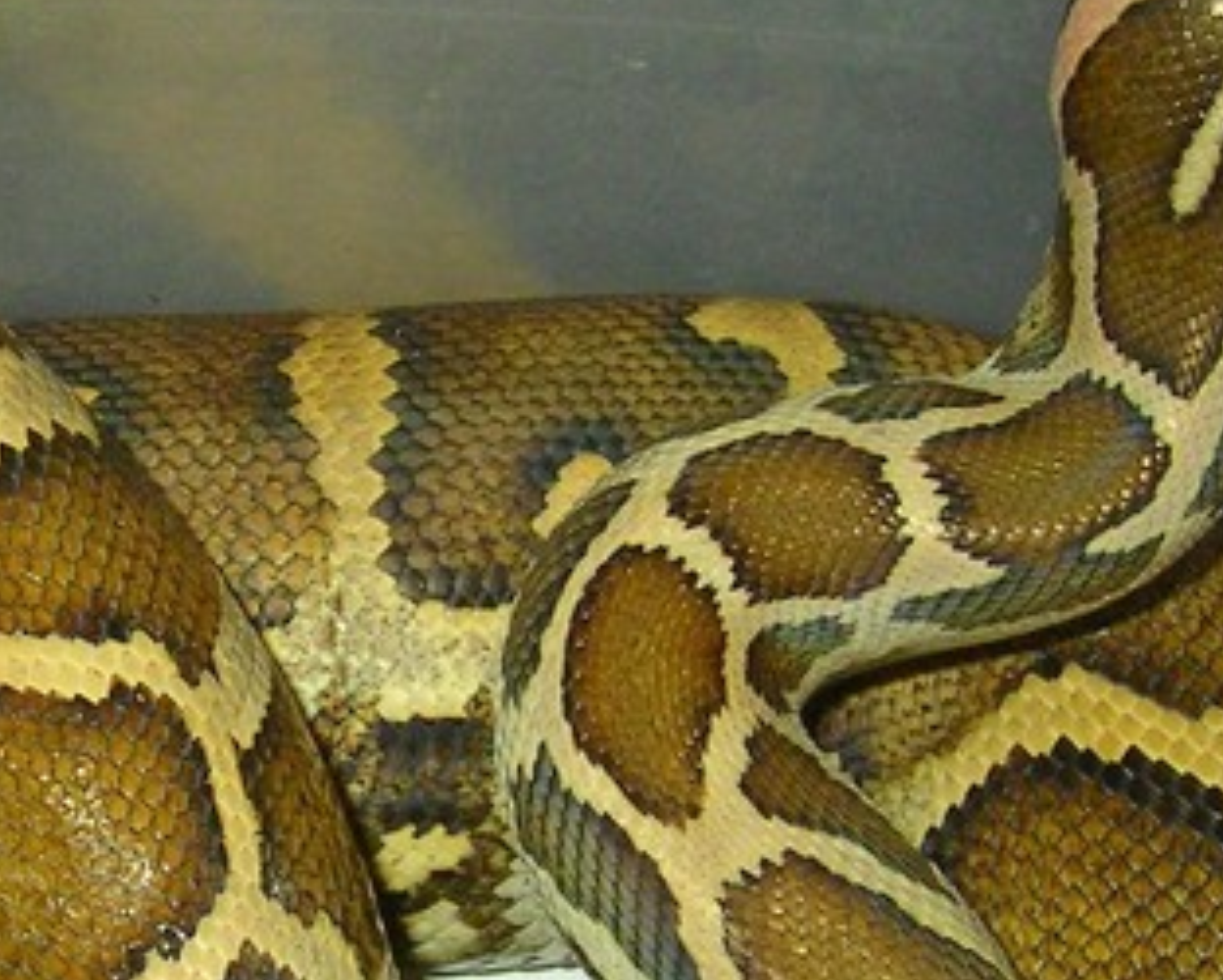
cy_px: 623
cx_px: 106
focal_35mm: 90
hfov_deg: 20.8
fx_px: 3260
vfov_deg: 17.1
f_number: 4.8
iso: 100
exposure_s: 1/30
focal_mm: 5.6
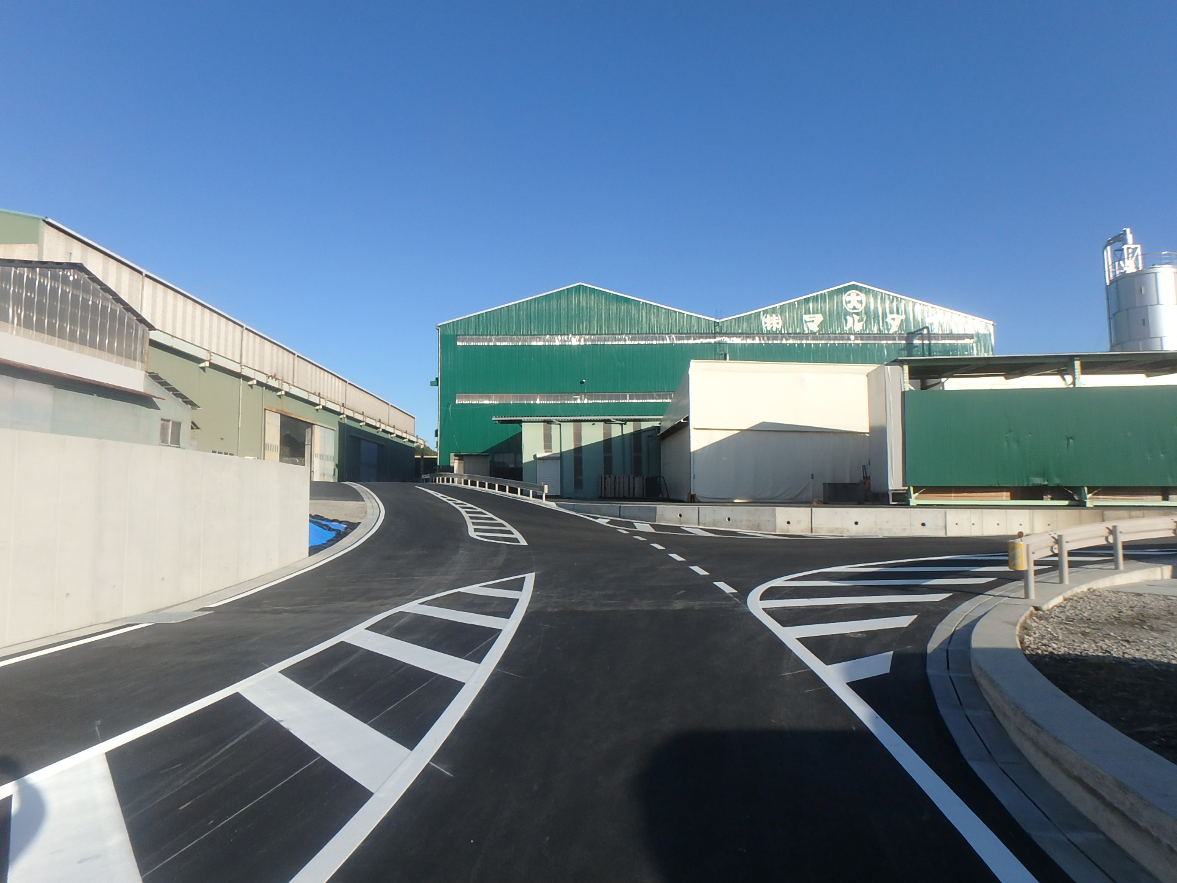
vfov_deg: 63.4
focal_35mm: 21
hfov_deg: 79.0
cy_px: 442
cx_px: 588
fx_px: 714
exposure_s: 1/500
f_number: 6
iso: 125
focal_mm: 3.7
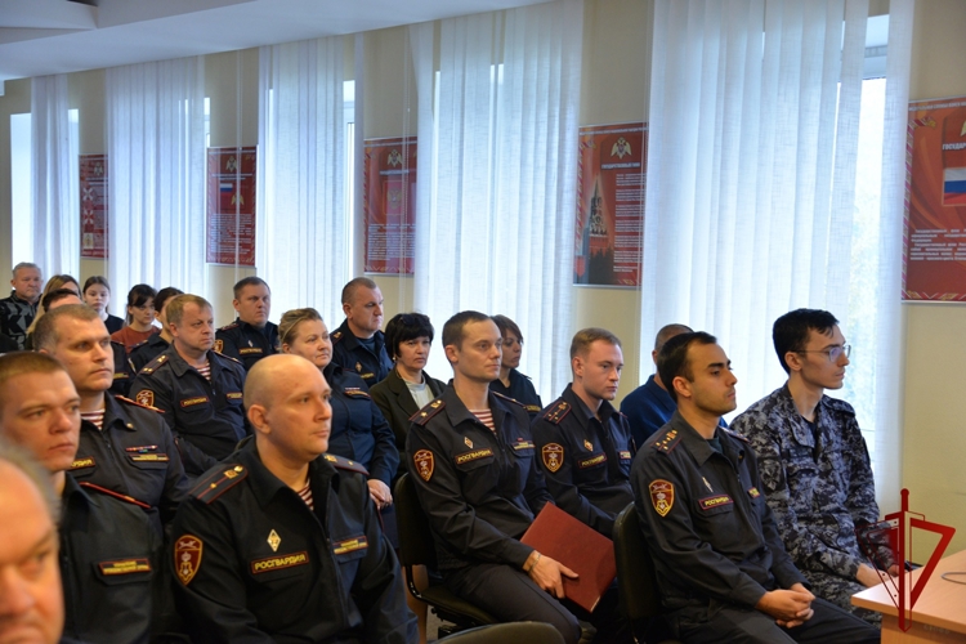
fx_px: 1181
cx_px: 483
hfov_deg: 44.5
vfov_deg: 30.5
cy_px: 322
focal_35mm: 44
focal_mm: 44
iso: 1000
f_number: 4
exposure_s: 1/30
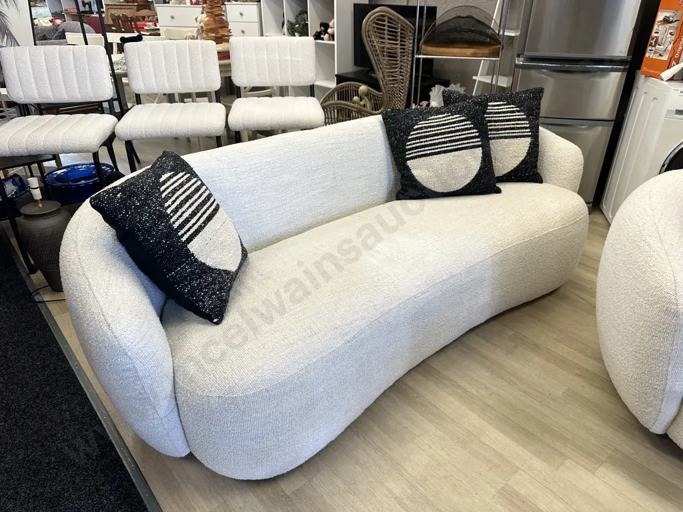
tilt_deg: -28.8
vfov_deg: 56.8
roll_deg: +0.0
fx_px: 474
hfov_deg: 71.6
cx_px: 342
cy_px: 256
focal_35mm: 24
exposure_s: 1/100
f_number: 1.78
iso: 100
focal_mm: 6.86
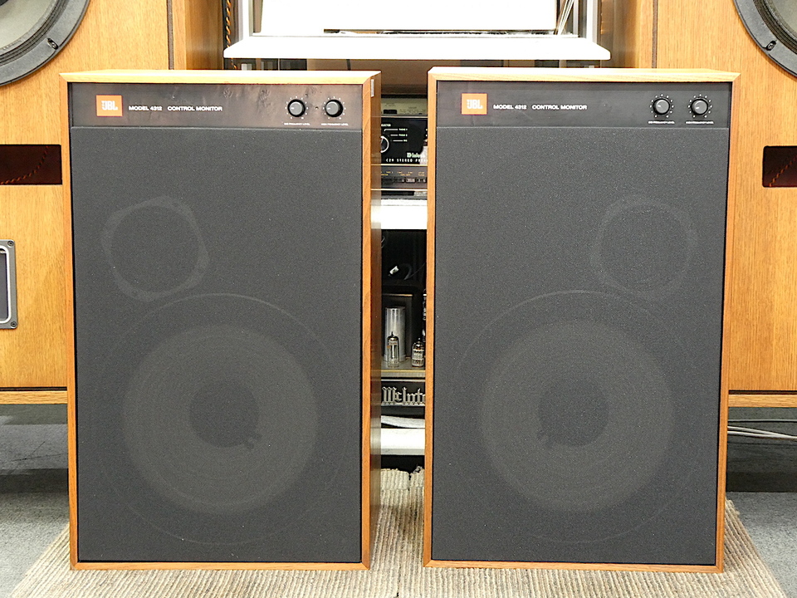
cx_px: 398
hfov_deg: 27.8
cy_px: 299
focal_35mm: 70
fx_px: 1612
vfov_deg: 21.0
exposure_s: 1
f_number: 7.1
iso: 400
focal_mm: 12.5
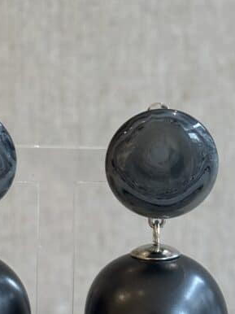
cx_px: 47
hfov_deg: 10.7
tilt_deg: -9.2
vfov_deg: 14.3
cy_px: 181
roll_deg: -0.1
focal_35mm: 138
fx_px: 1251
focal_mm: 5.96
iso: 50
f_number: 1.6
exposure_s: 1/100
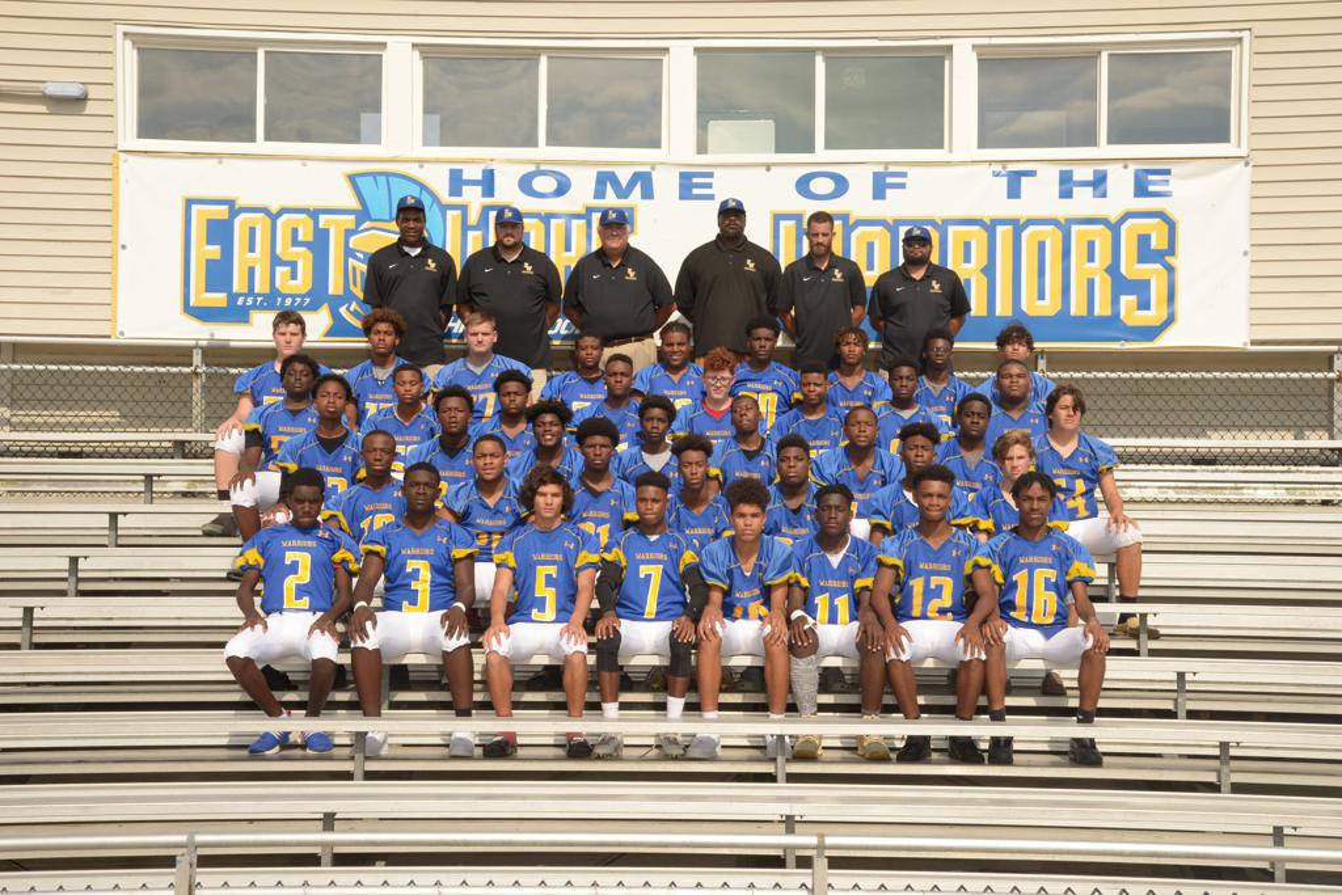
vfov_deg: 27.0
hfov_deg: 39.6
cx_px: 671
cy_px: 448
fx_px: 1864
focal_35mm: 50
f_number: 16
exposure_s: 1/160
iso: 200
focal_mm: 50
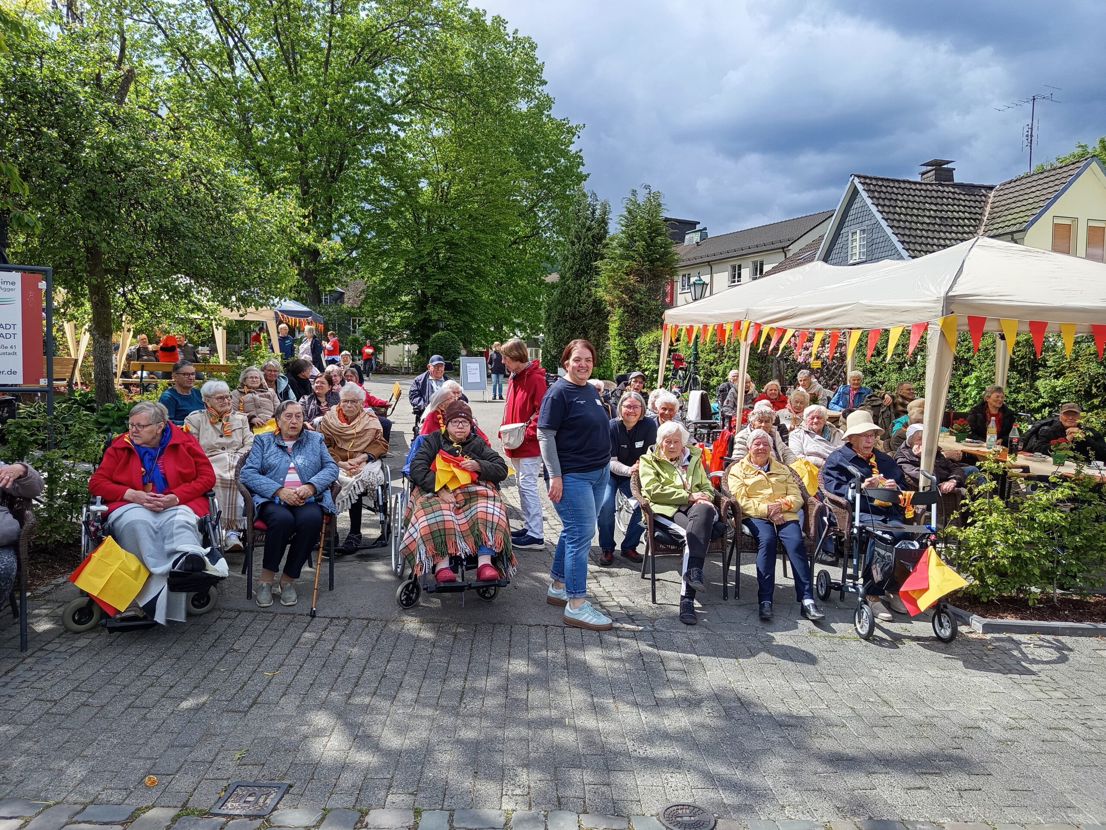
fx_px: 767
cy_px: 415
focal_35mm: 24
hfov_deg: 71.6
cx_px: 553
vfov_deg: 56.8
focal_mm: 5.24
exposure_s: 1/391
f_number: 1.7
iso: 51
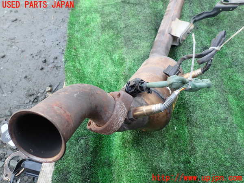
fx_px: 176
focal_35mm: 25
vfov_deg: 54.9
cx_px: 122
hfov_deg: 69.4
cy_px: 92
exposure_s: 1/100
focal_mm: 4.5
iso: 100
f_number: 2.8
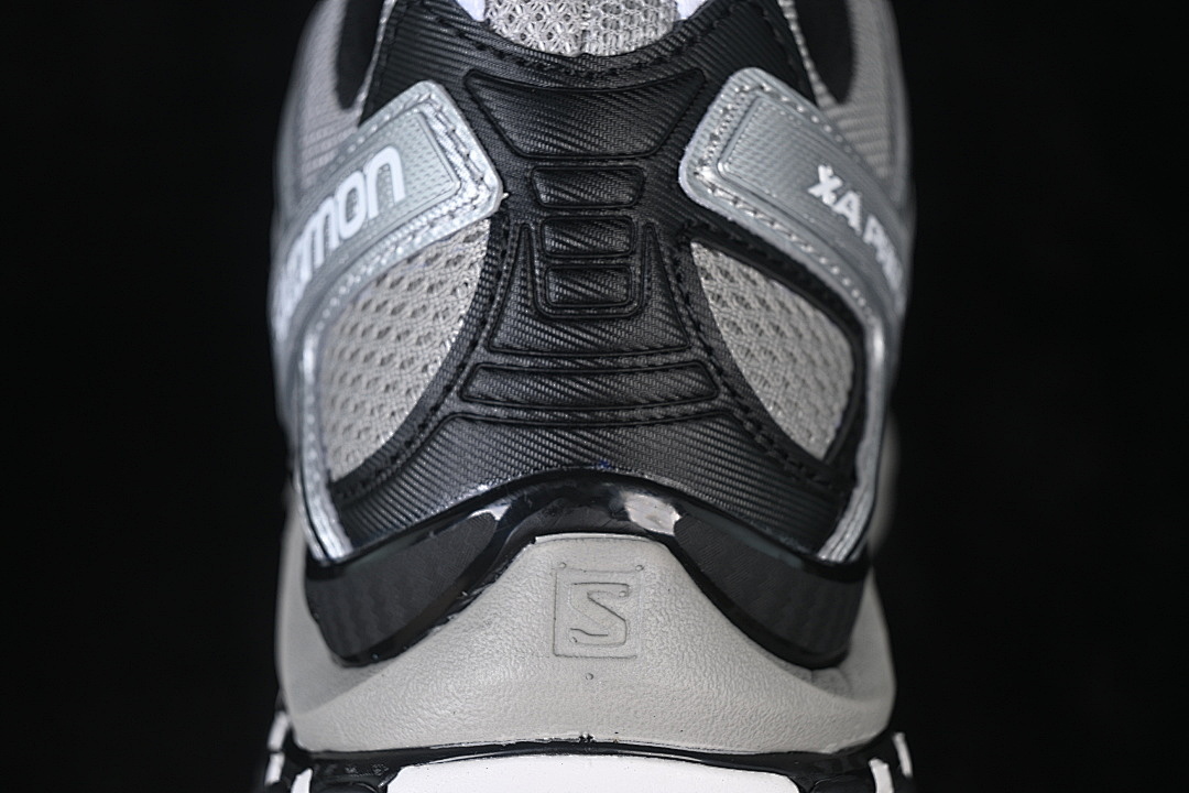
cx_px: 594
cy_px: 396
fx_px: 2477
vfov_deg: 18.2
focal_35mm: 75
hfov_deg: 27.0
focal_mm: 50
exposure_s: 1/60
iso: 160
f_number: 6.3
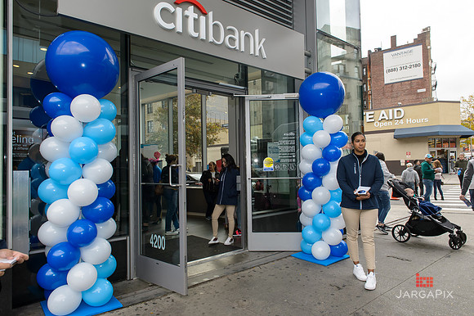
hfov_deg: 73.8
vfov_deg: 53.1
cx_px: 237
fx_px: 316
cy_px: 158
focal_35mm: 24
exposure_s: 1/250
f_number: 7.1
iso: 640
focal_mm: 24
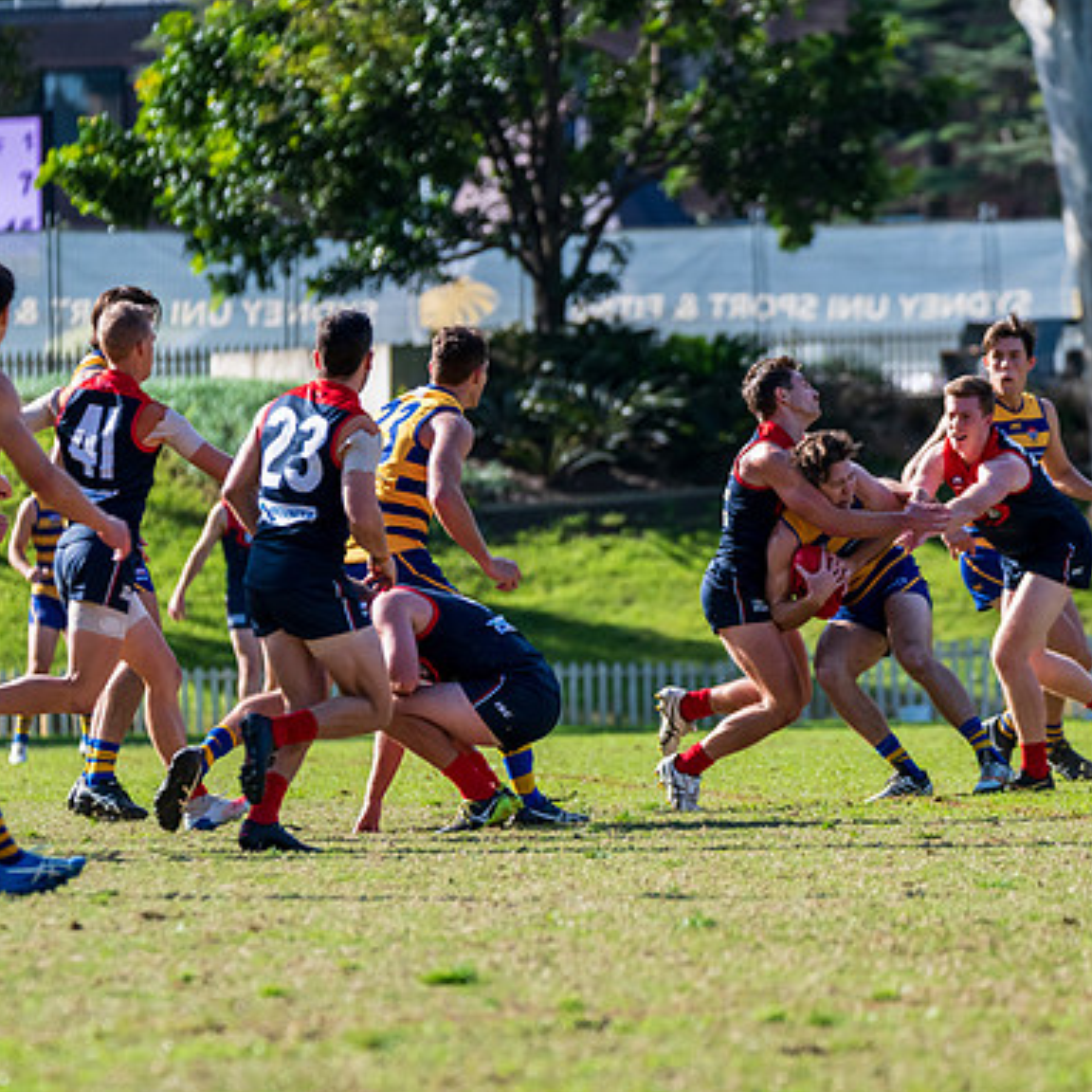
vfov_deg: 4.1
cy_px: 607
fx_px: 15240
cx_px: 610
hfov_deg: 4.1
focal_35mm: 427
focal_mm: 300
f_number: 6.3
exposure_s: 1/1600
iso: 800
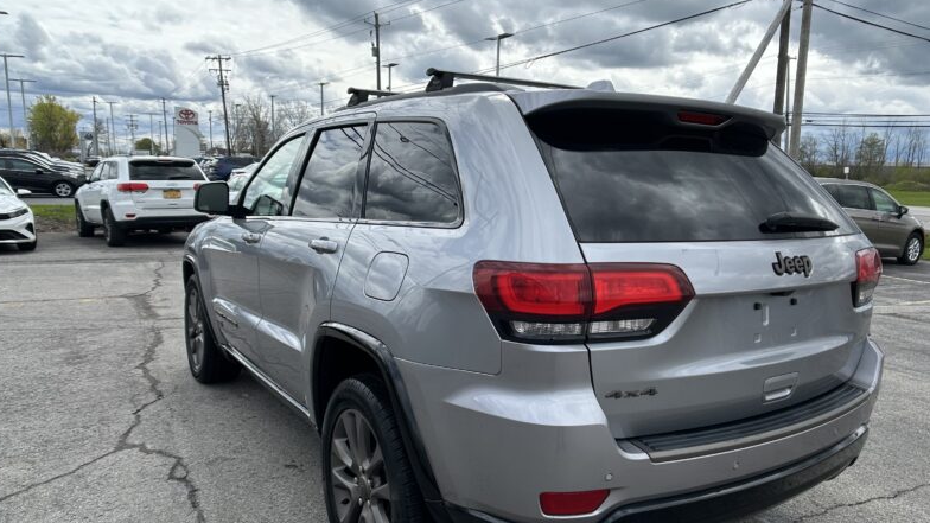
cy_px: 276
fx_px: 912
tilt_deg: -9.5
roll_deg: -1.6
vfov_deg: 32.0
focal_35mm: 37
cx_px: 497
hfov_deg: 54.0
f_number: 1.5
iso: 50
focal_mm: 5.7
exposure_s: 1/4115
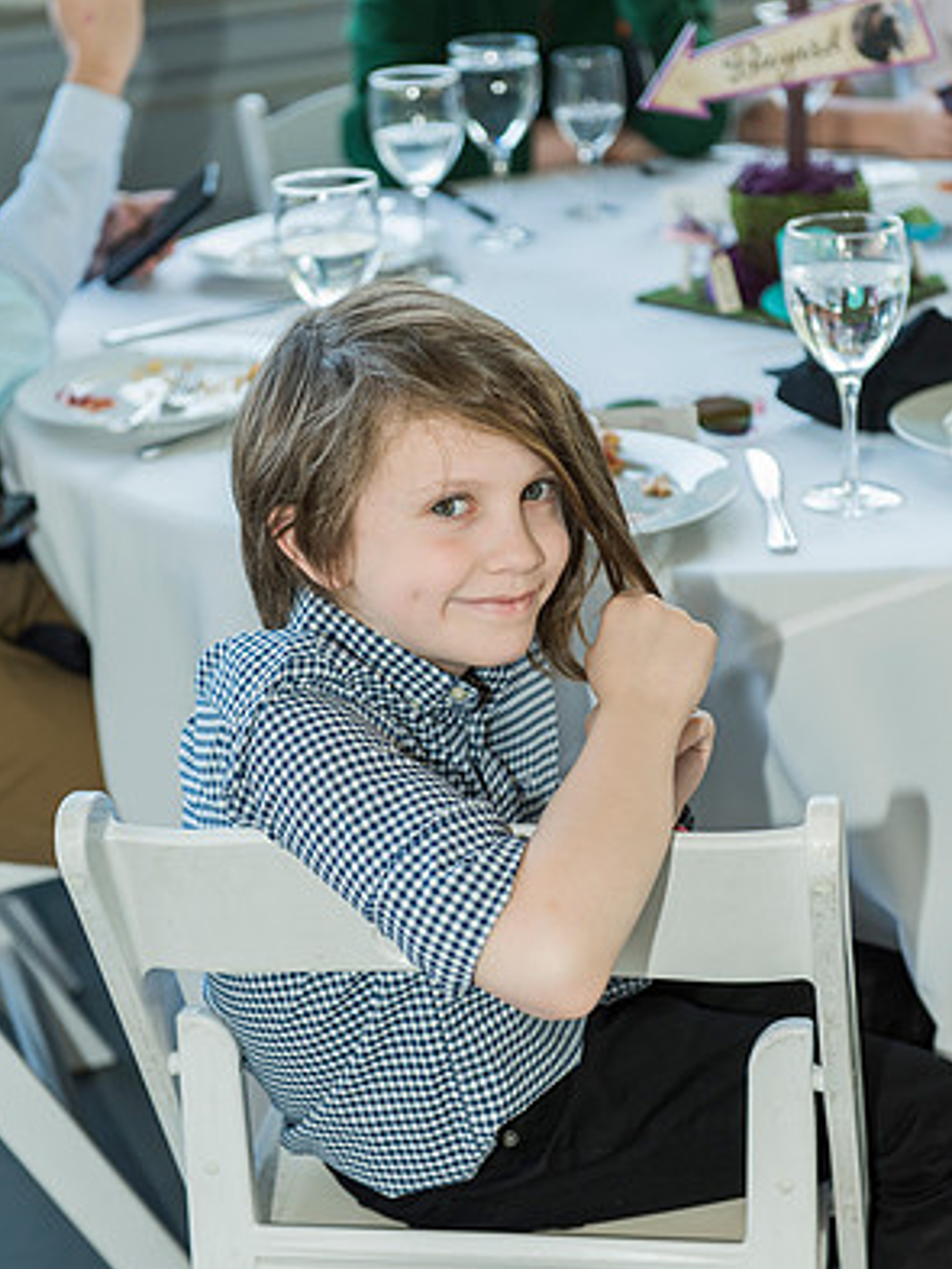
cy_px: 614
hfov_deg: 19.1
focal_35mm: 77
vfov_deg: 25.3
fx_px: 2822
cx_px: 471
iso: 400
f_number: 4
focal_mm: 70
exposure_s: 1/160
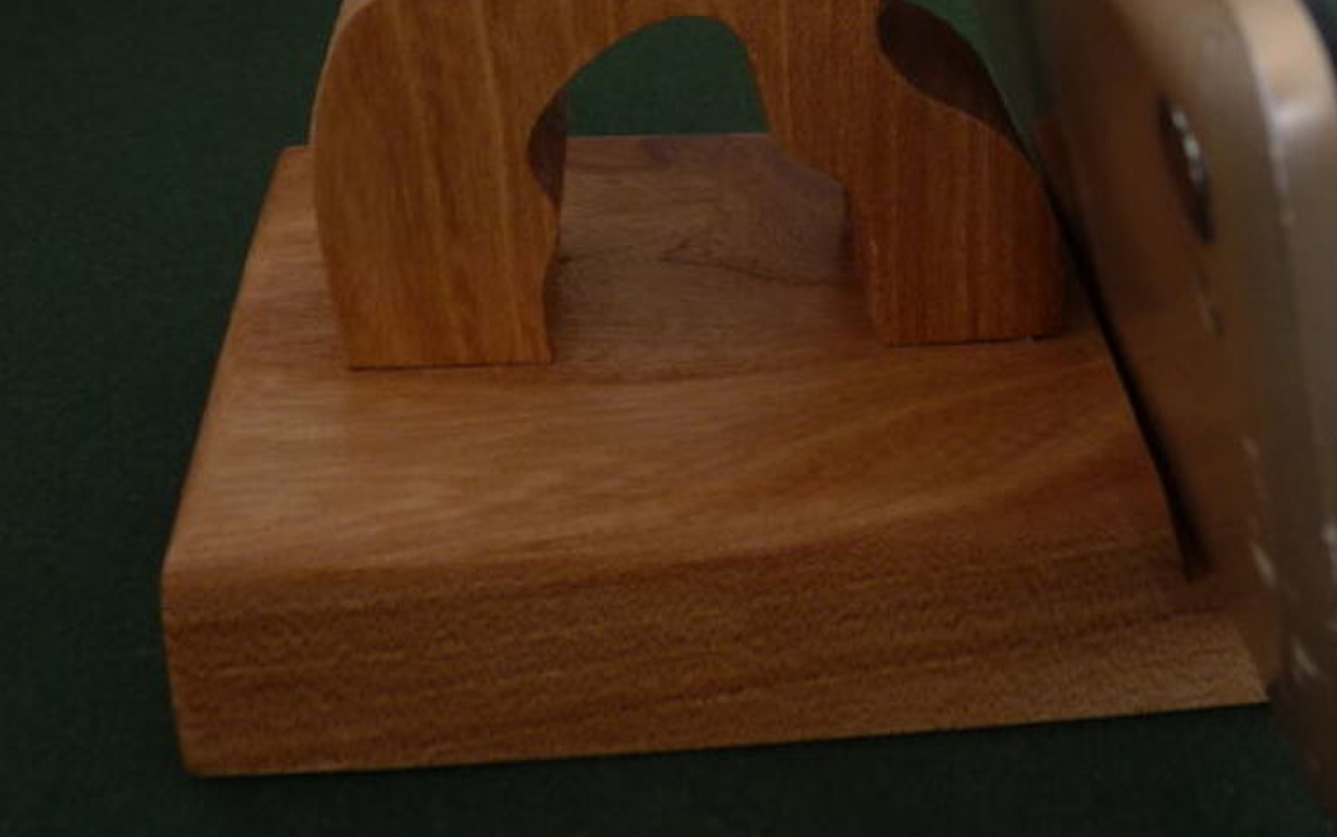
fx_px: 1859
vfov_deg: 24.0
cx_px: 811
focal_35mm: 51
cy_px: -51
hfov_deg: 39.4
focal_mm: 4.8
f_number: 2.8
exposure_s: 1/30
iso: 125
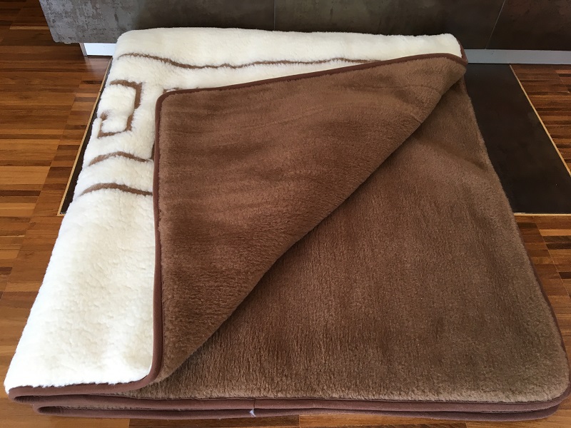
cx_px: 286
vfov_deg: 48.2
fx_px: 478
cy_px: 214
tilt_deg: -51.8
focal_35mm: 29
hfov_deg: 61.7
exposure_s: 1/33
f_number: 2.2
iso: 64
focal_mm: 4.15
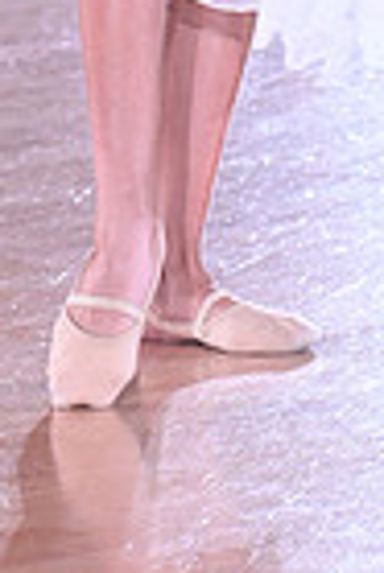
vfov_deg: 4.8
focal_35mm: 426
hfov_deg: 3.2
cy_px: -511
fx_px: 6799
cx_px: 171
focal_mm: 102
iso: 6400
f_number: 6.3
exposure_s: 1/400
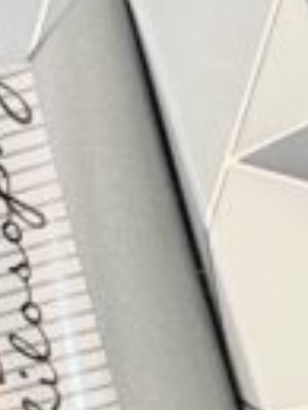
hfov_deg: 7.0
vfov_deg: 9.3
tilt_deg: -64.1
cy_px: 269
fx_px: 2523
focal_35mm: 213
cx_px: 283
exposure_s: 1/60
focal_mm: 6.76
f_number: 1.78
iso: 160
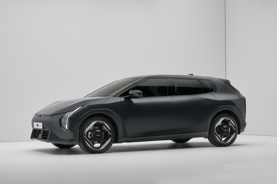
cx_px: 138
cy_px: 92
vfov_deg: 19.5
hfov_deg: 28.8
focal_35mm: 70
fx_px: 539
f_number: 13
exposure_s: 1/1.67
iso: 200
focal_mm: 70
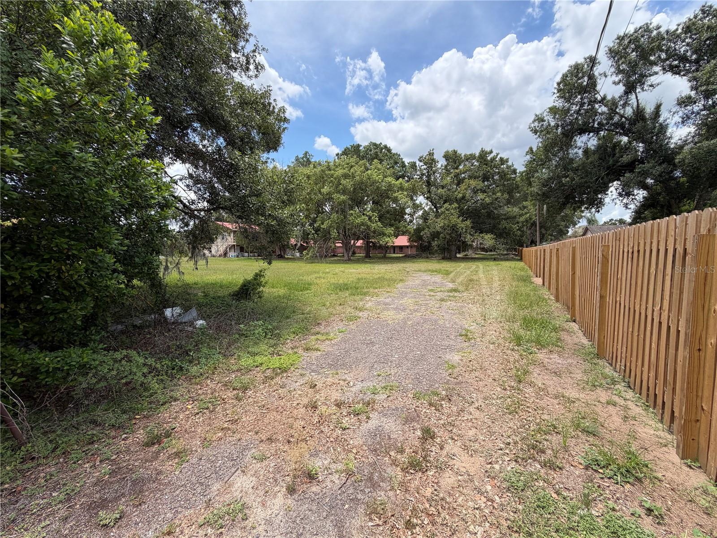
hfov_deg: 102.1
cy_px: 269
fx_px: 290
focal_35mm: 14
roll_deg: +0.7
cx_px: 358
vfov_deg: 85.7
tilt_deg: -3.8
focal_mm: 2.22
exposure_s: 1/770
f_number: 2.2
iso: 40
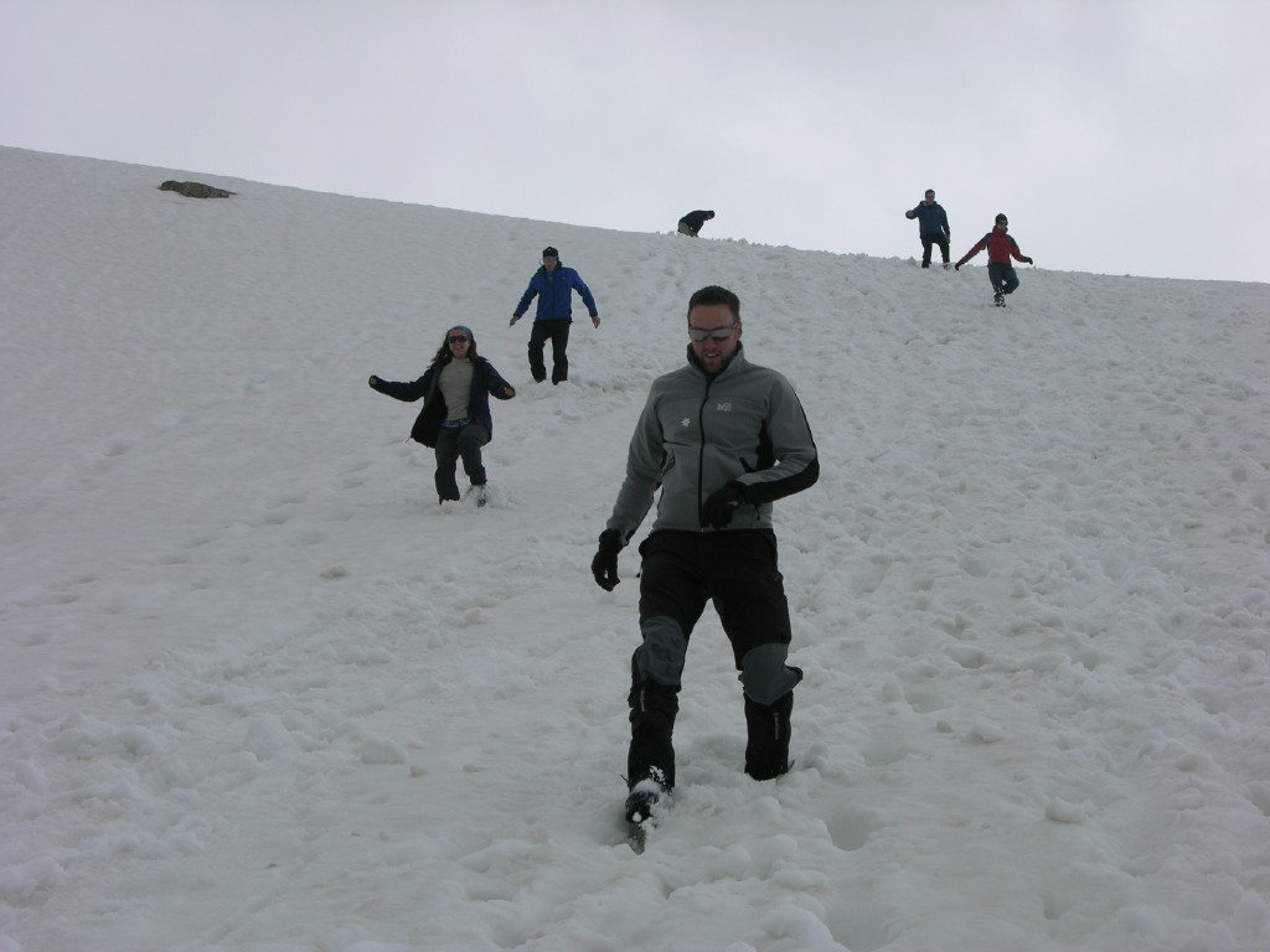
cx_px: 635
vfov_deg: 19.9
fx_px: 2715
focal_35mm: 74
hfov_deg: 26.3
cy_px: 476
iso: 50
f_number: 6.7
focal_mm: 18.8
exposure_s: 1/353
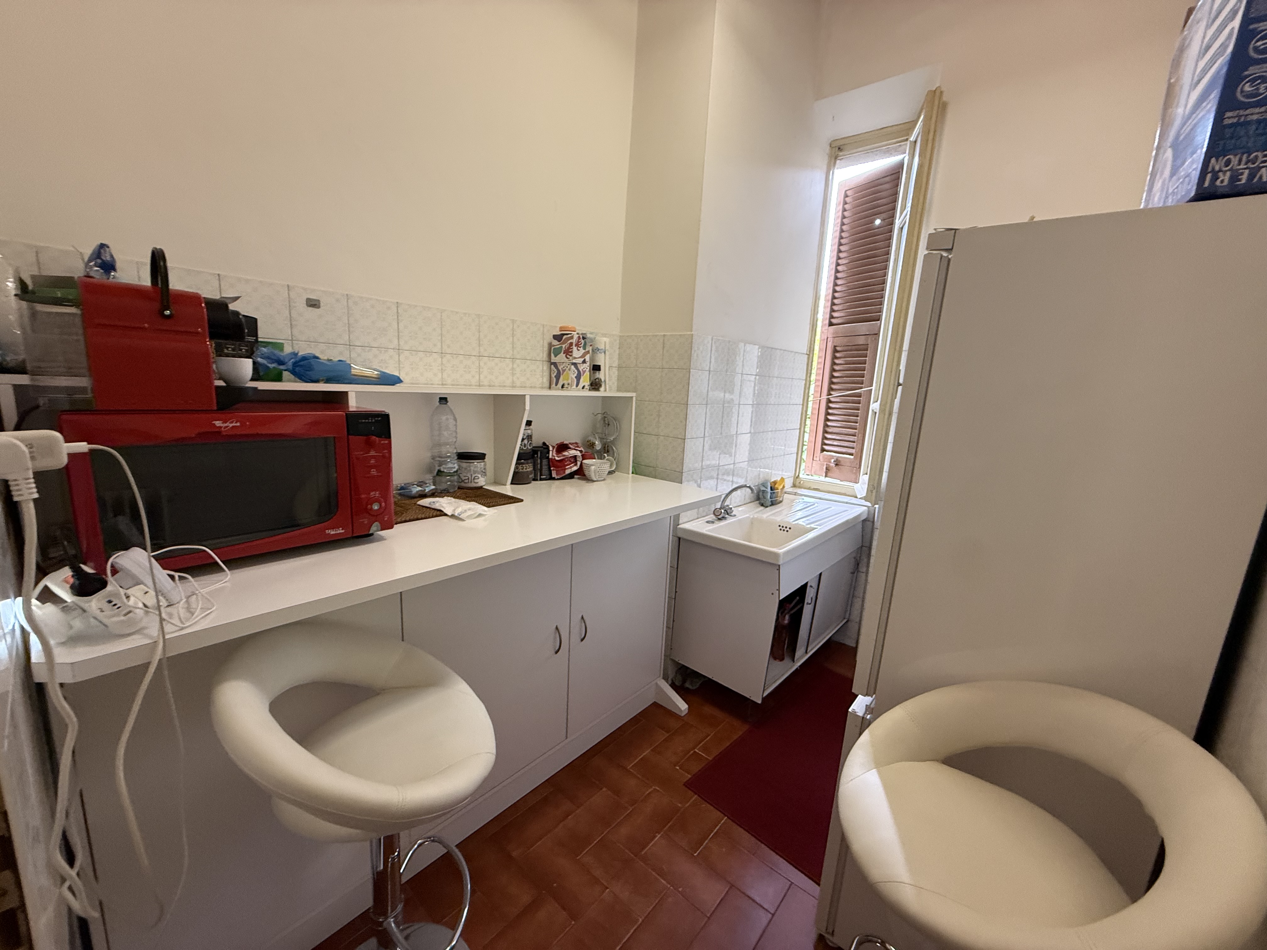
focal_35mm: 14
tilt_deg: -10.8
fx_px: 512
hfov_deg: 102.1
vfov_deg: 85.7
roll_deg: -4.0
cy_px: 475
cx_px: 634
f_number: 2.2
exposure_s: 1/50
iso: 250
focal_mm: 2.22
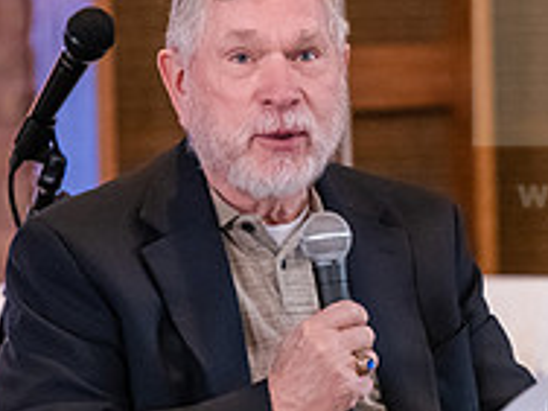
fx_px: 7029
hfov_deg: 4.5
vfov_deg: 3.3
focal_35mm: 444
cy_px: 255
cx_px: 385
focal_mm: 150
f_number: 3.2
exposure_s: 1/200
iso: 4000
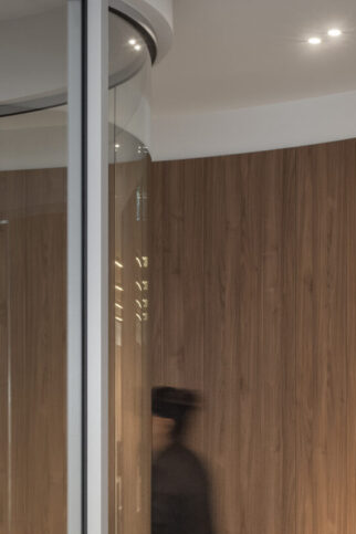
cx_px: 243
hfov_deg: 11.6
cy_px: 422
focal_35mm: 118
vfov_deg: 17.2
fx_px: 1750
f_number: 11
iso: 2500
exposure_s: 1/6
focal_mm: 38
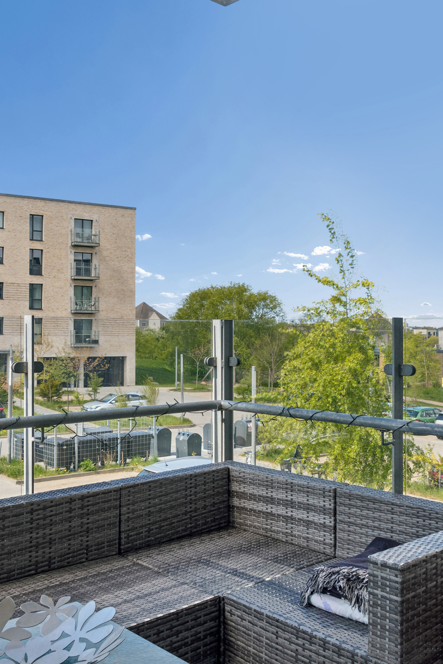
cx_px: 222
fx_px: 664
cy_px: 332
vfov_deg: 53.1
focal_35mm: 36
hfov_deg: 36.9
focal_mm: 24
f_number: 8
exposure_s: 1/50
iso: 200
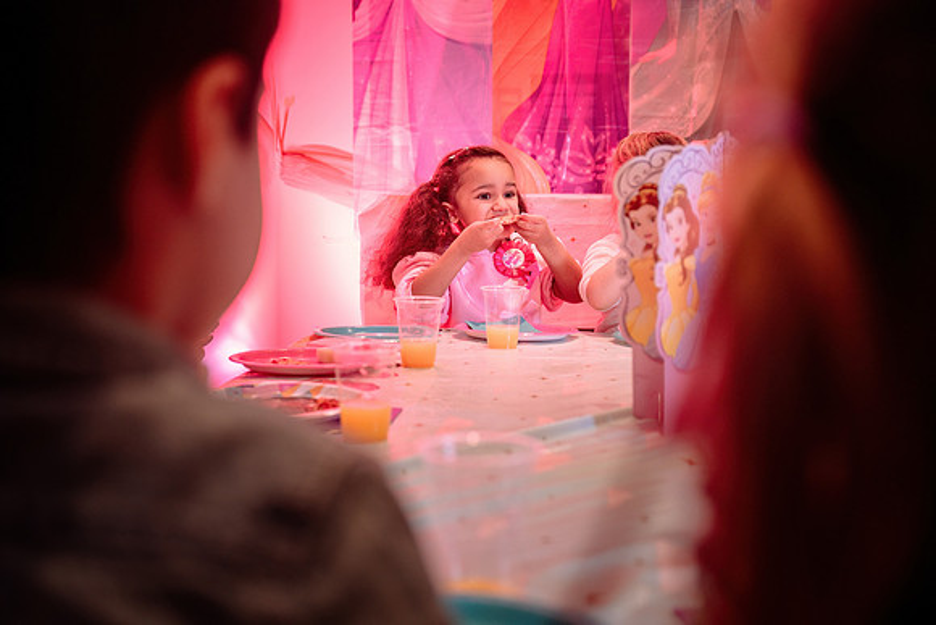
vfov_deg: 29.3
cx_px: 468
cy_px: 312
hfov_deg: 42.7
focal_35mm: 46
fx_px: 1196
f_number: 4
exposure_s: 1/100
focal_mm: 46
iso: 800
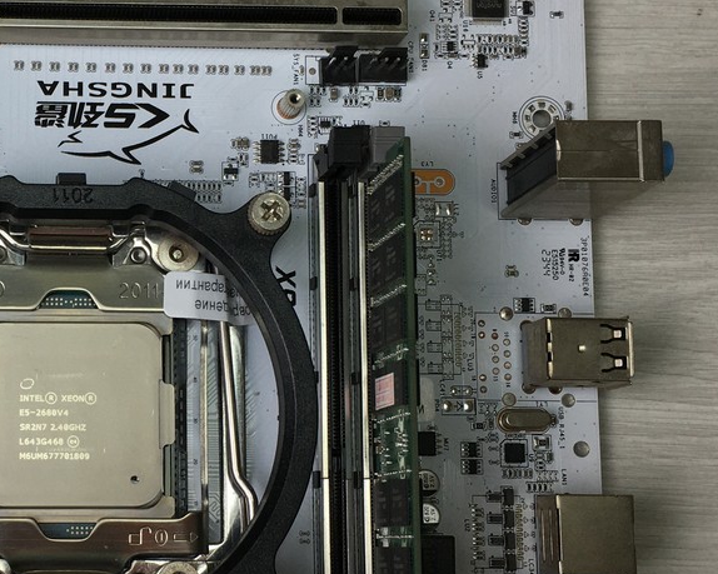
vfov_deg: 21.5
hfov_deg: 25.8
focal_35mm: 71
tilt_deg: -82.1
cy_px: 334
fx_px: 1508
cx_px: 56
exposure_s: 1/100
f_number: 2.2
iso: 32
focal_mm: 4.15
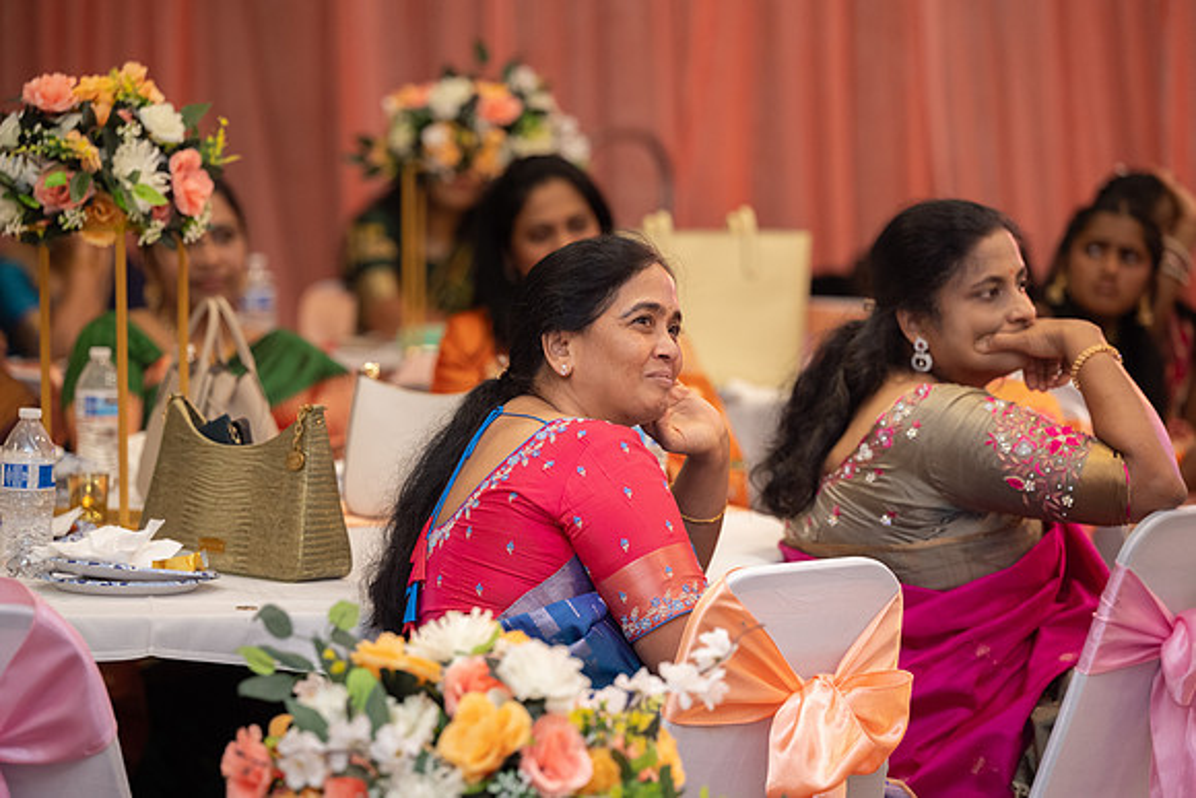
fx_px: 4659
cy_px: 399
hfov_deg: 14.6
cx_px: 598
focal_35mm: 140
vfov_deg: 9.8
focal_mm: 140
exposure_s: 1/160
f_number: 3.5
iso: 1000
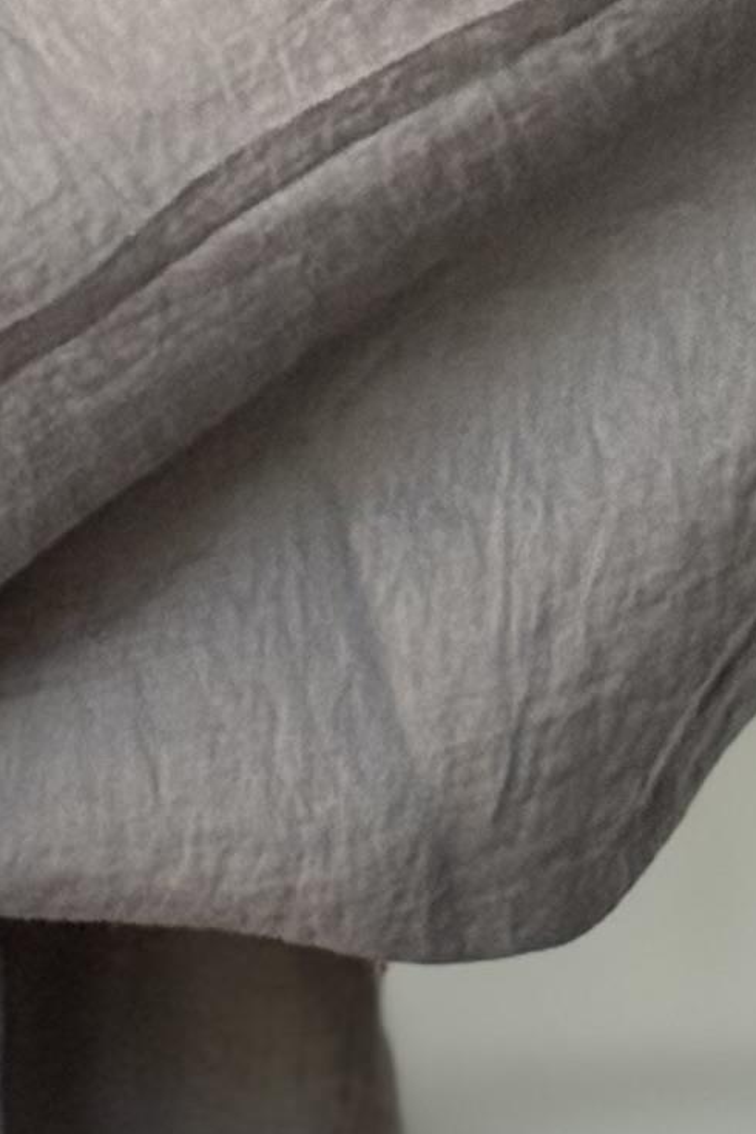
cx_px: -1382
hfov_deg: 4.8
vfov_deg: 7.5
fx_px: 8630
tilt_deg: +0.0
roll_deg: -0.6
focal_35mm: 274
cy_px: 779
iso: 100
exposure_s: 1/60
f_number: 1.78
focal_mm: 6.76
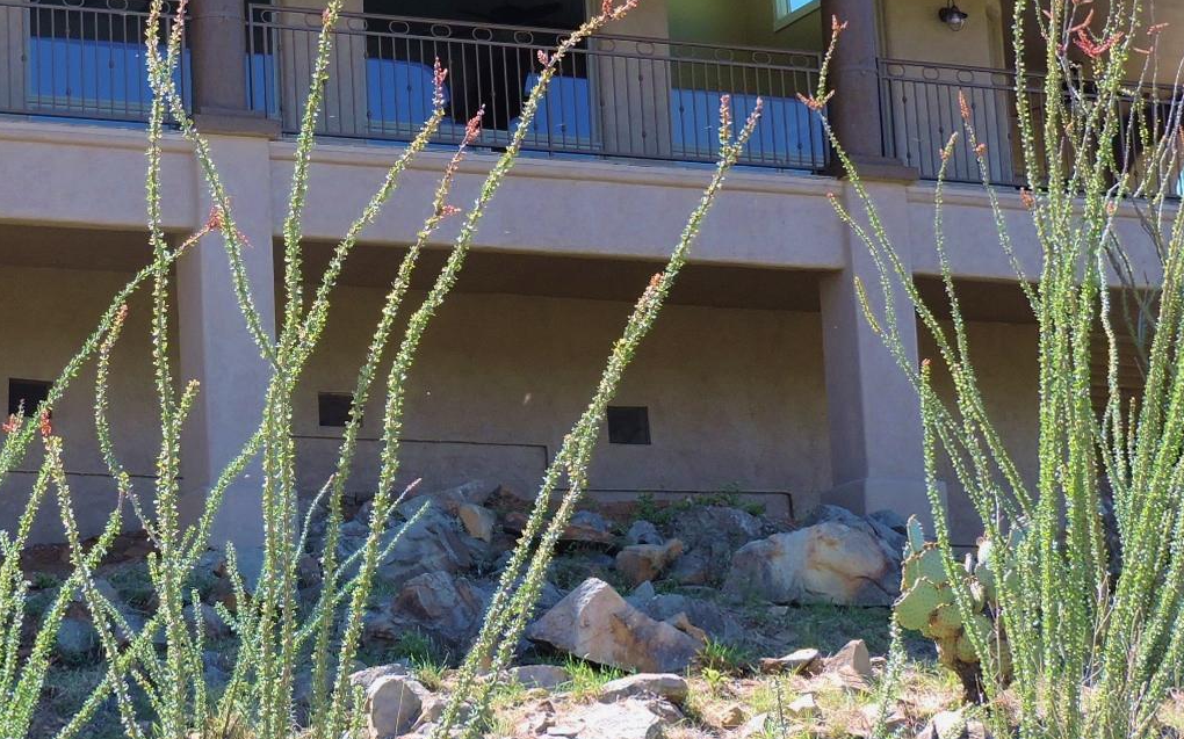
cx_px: 330
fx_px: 3581
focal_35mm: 111
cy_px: 314
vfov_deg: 11.8
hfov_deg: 18.7
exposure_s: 1/200
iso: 100
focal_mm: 8.4
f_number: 3.5
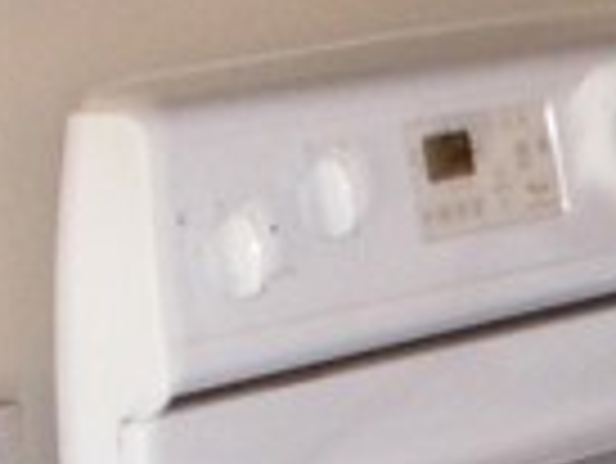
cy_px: -27
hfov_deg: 7.3
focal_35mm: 262
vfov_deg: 5.7
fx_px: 4666
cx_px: 1124
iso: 160
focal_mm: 5.86
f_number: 2.8
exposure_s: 1/40
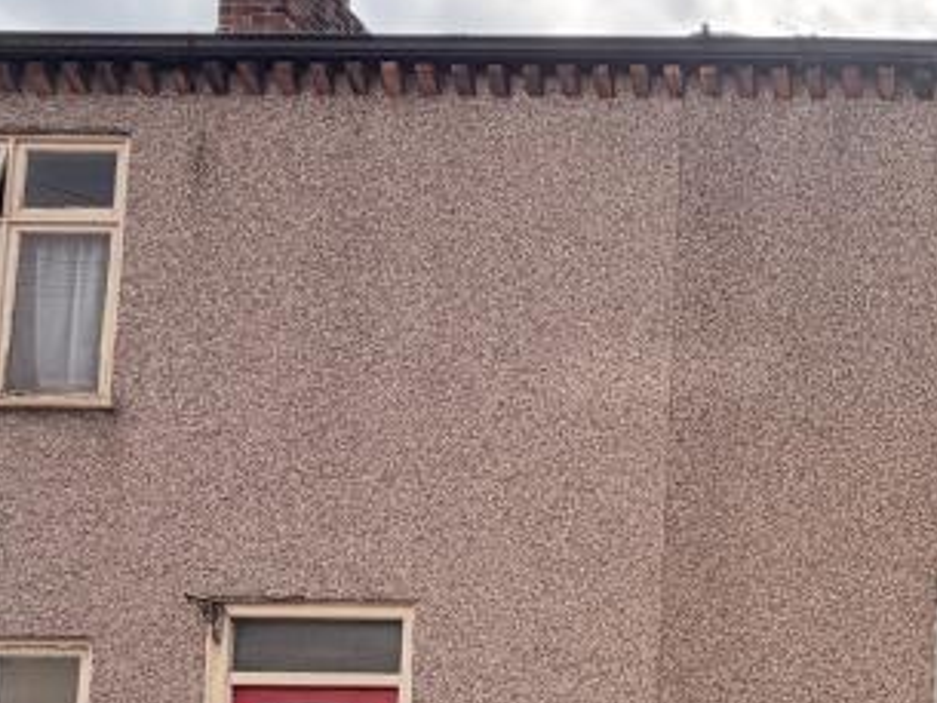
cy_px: 703
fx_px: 1273
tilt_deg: +4.6
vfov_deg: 28.9
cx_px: 1121
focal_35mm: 47
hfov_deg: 33.1
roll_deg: -1.5
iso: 32
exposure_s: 1/770
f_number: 2.2
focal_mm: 2.22
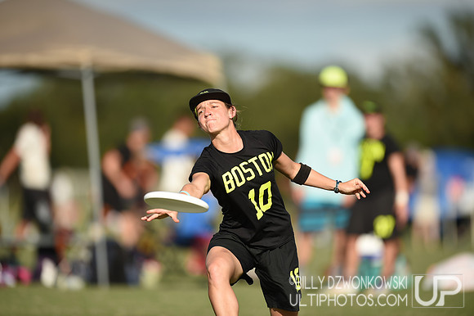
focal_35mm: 400
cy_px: 158
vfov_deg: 3.4
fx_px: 5263
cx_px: 237
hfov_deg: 5.2
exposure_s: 1/3200
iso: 125
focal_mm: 400
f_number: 2.8
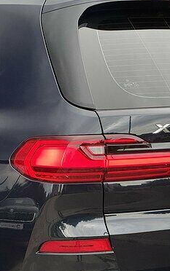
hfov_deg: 10.9
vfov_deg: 17.4
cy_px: 127
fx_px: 888
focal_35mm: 120
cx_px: 152
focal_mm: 9
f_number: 2.8
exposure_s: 1/60
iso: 320
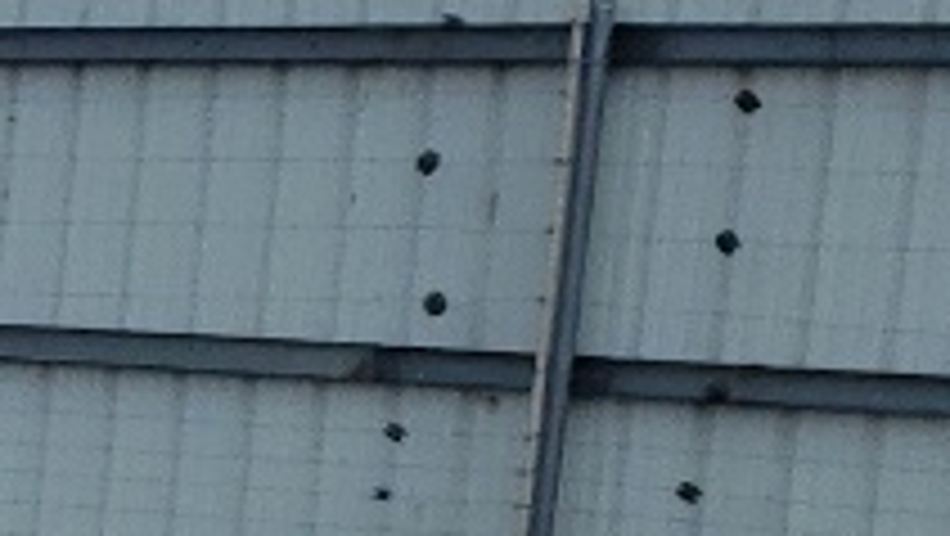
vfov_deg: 5.4
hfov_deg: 9.2
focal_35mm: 215
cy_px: 1531
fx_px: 5419
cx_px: -1108
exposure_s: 1/3333
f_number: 1.5
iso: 50
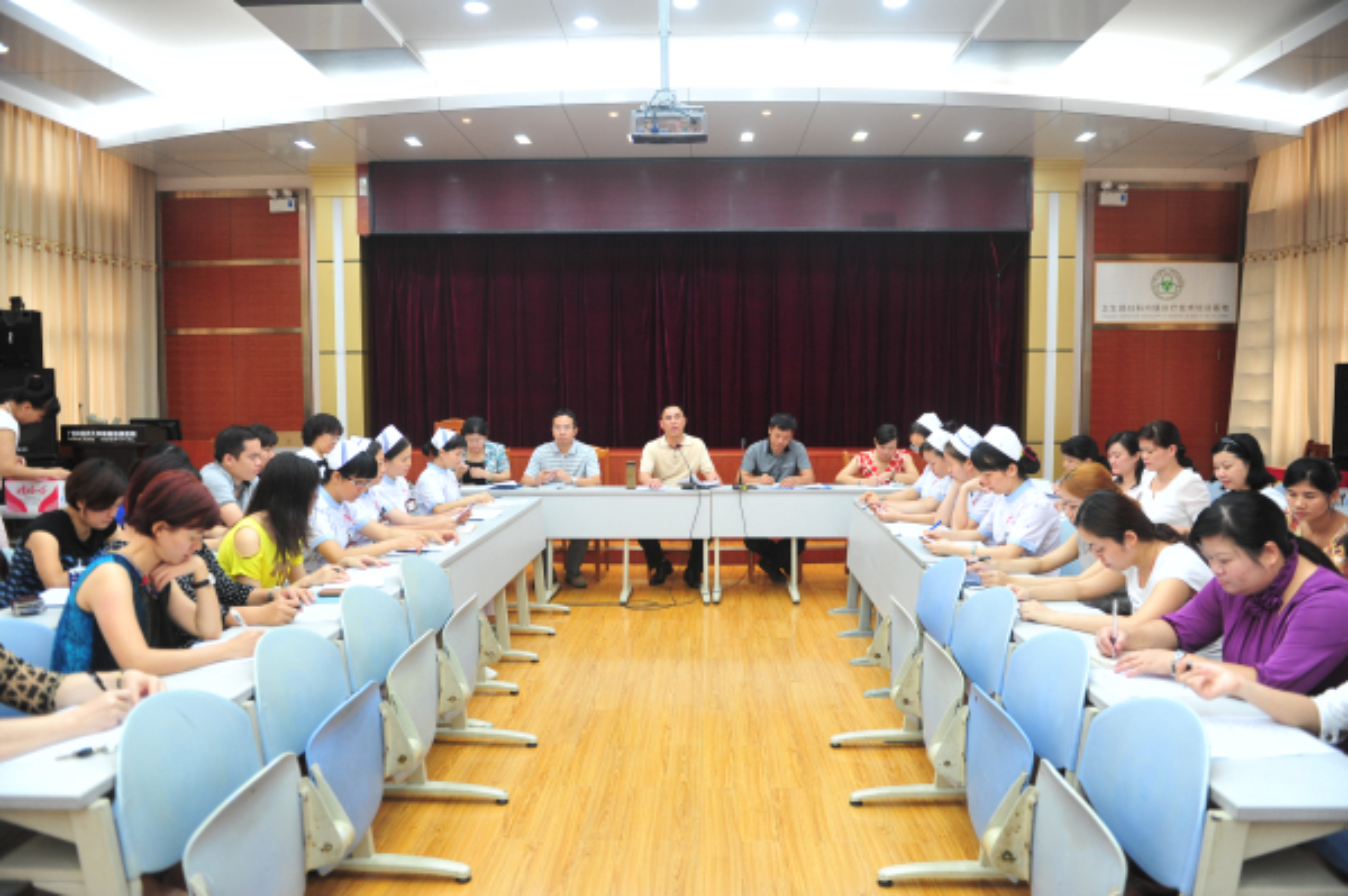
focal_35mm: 24
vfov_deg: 53.1
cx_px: 674
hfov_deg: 73.8
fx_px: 898
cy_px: 448
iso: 800
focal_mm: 24
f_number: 2.8
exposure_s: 1/80
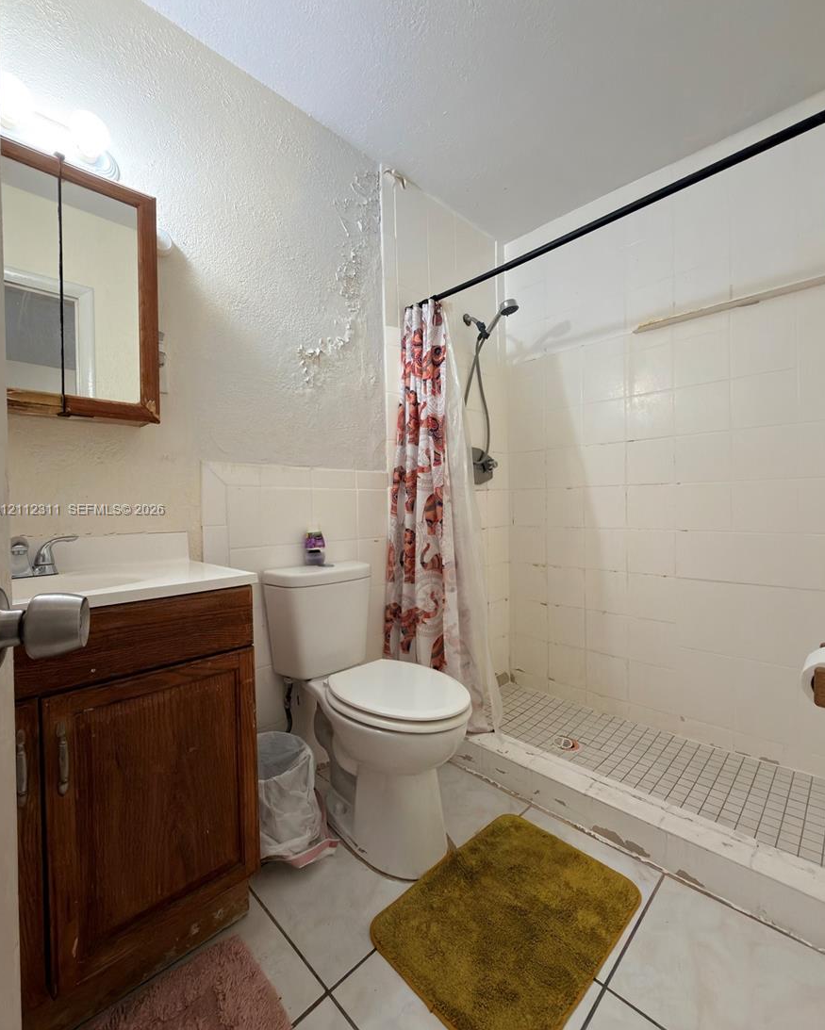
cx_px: 414
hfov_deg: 84.1
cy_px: 511
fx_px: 458
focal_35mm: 15
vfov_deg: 96.8
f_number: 2.2
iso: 125
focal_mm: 2.22
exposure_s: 1/30
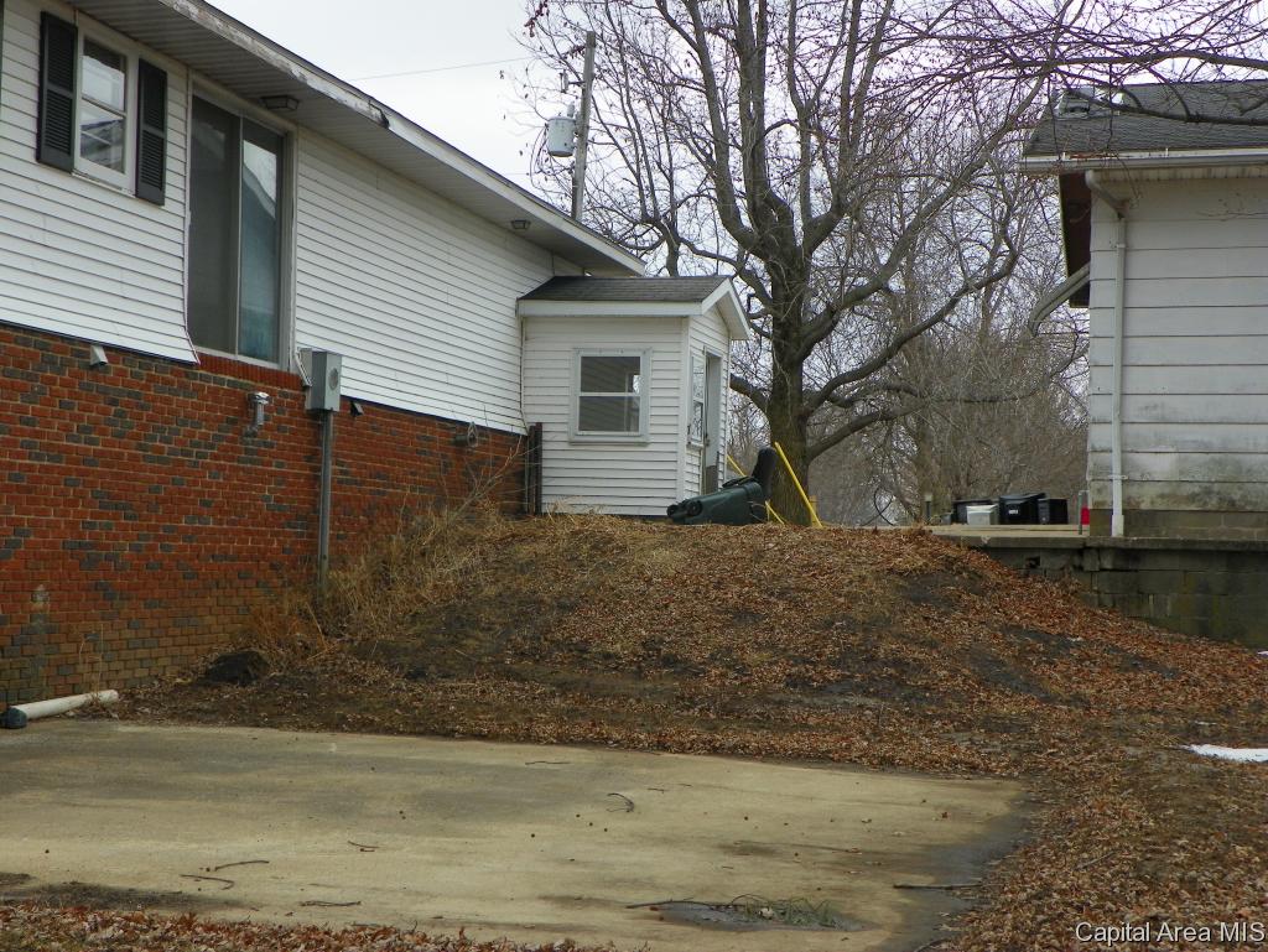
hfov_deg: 34.3
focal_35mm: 56
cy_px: 476
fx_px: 2052
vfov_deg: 26.1
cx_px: 634
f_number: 4
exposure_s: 1/250
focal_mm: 9.9
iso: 64
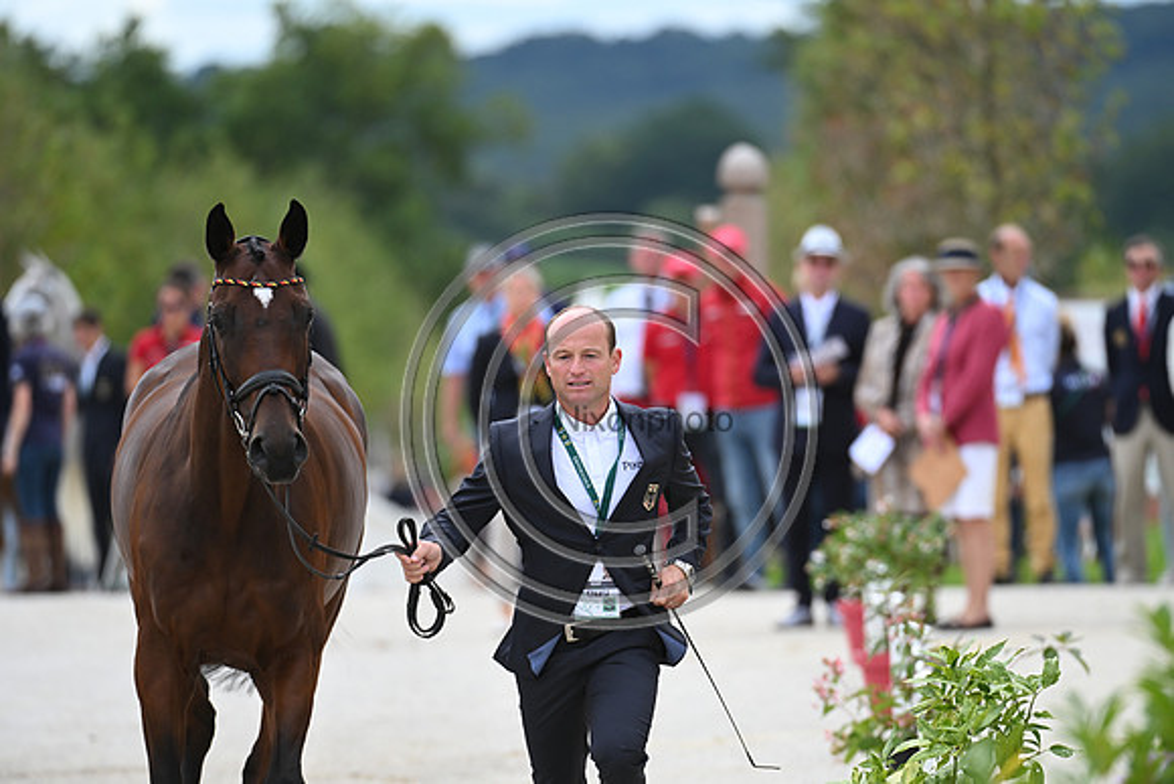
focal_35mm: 400
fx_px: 13047
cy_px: 392
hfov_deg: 5.2
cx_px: 587
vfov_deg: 3.4
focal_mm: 400
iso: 640
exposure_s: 1/1600
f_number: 5.6
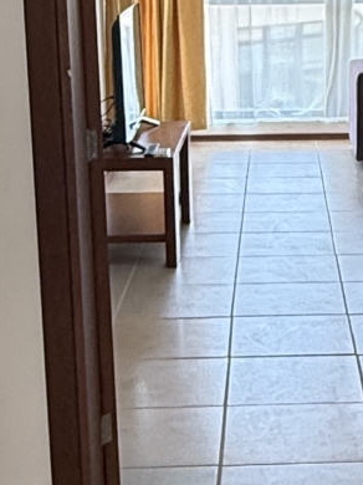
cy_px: 198
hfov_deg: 15.7
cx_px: 362
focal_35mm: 92
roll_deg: -0.6
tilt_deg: -13.0
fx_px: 1288
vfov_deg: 21.3
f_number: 2.2
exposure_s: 1/99
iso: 100
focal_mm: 2.22
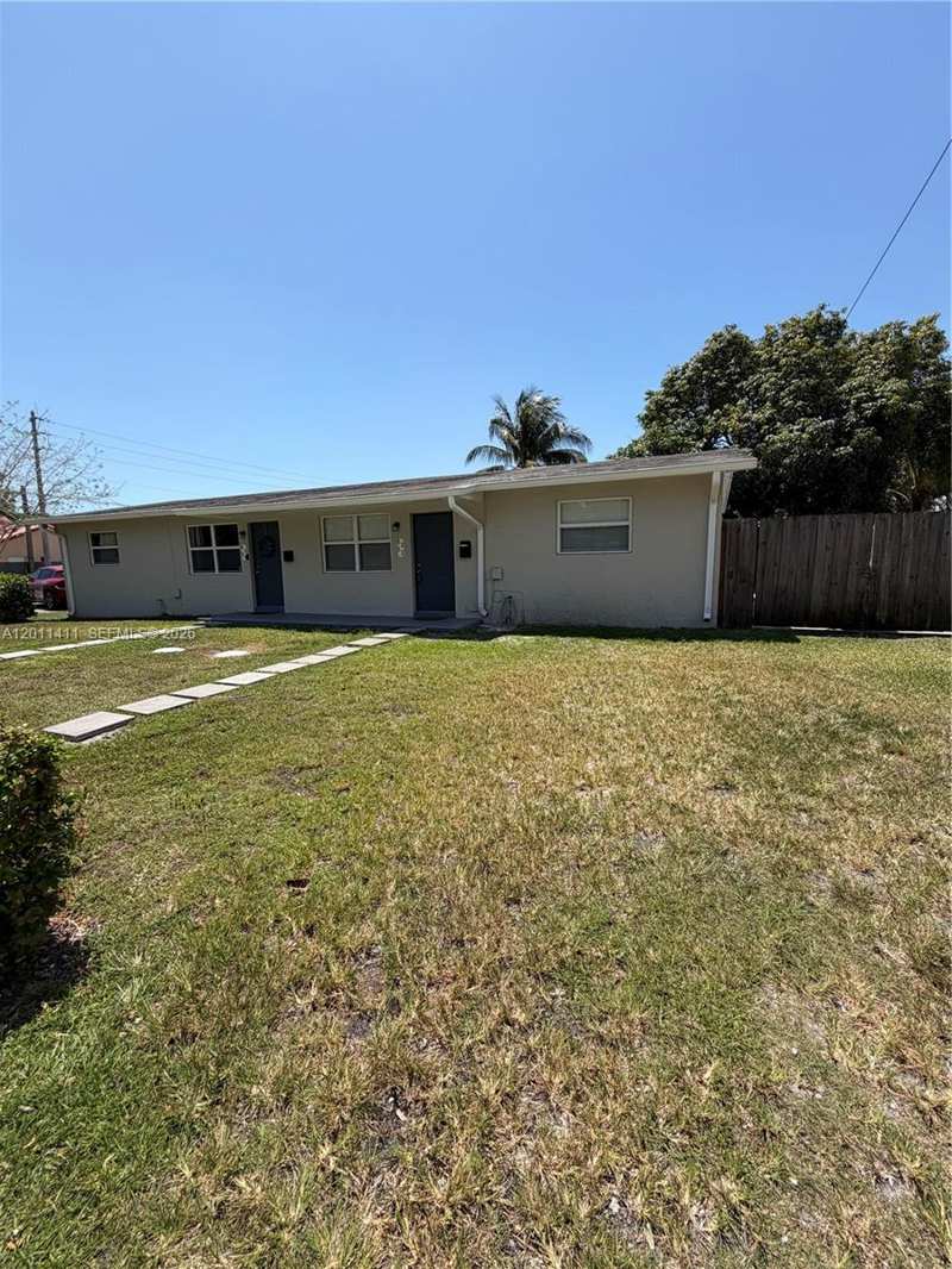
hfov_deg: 85.7
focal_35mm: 14
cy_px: 634
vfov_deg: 102.1
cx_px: 476
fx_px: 513
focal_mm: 2.22
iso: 20
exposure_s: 1/853
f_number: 2.2
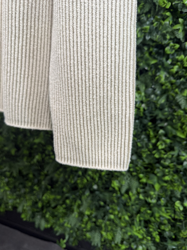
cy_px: 125
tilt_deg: -13.9
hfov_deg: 56.8
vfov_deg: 71.6
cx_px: 94
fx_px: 173
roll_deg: -4.8
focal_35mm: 24
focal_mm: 6.76
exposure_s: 1/84
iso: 125
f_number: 1.78
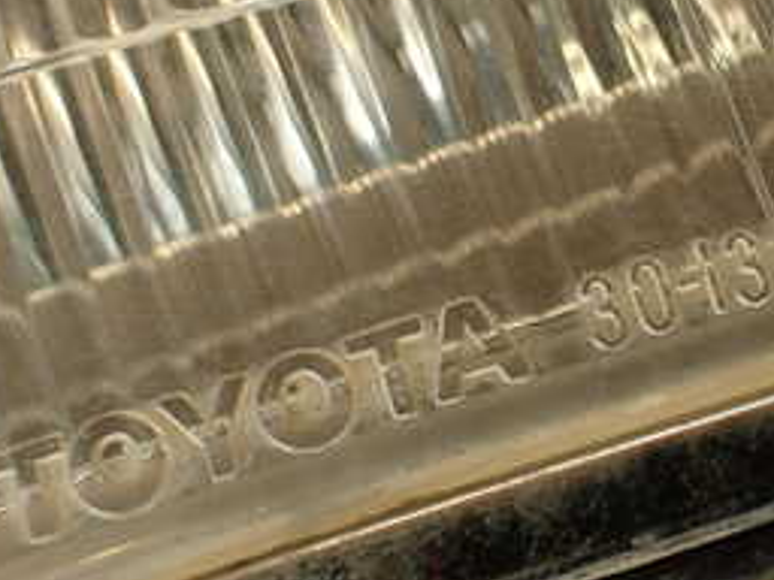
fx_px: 1677
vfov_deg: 19.6
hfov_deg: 25.1
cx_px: 720
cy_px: 245
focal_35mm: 75
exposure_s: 1/80
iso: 100
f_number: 2.4
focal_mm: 5.79
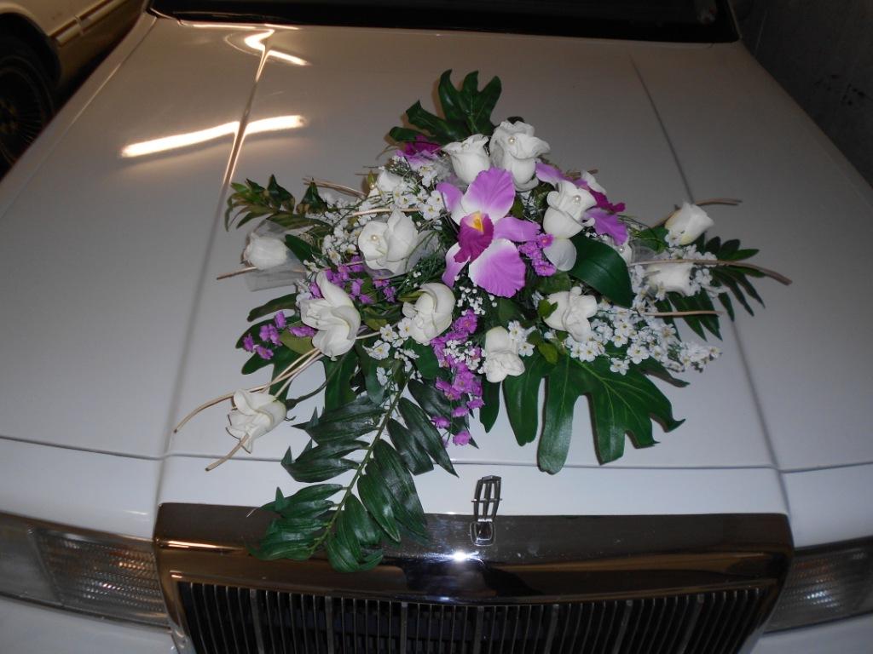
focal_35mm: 26
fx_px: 656
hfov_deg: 67.3
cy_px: 327
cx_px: 436
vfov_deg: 53.1
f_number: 3.2
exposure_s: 1/25
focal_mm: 4.6
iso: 80
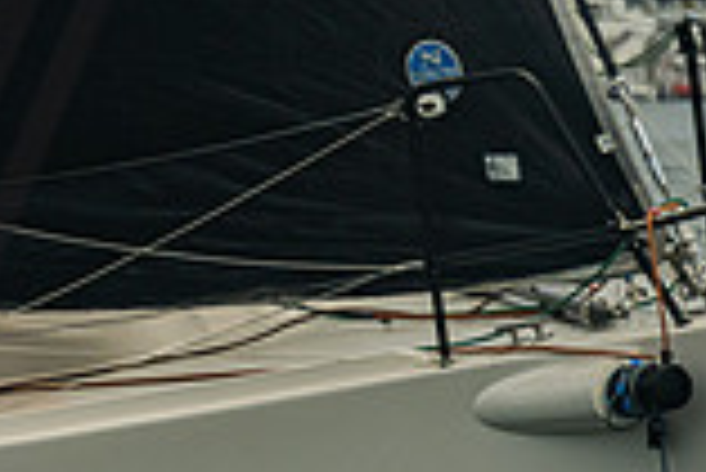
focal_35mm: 711
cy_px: -54
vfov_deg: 1.9
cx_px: -546
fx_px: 13956
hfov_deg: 2.9
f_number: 6.3
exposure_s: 1/160
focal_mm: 175
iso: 250
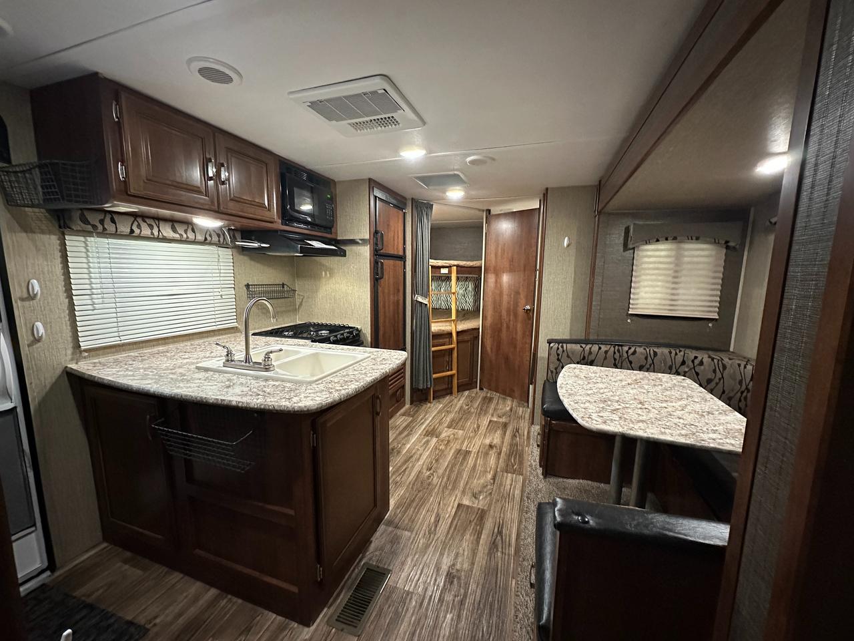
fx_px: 345
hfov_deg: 102.1
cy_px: 320
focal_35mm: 14
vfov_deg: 85.7
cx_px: 427
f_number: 2.2
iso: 1000
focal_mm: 2.22
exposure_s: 1/60
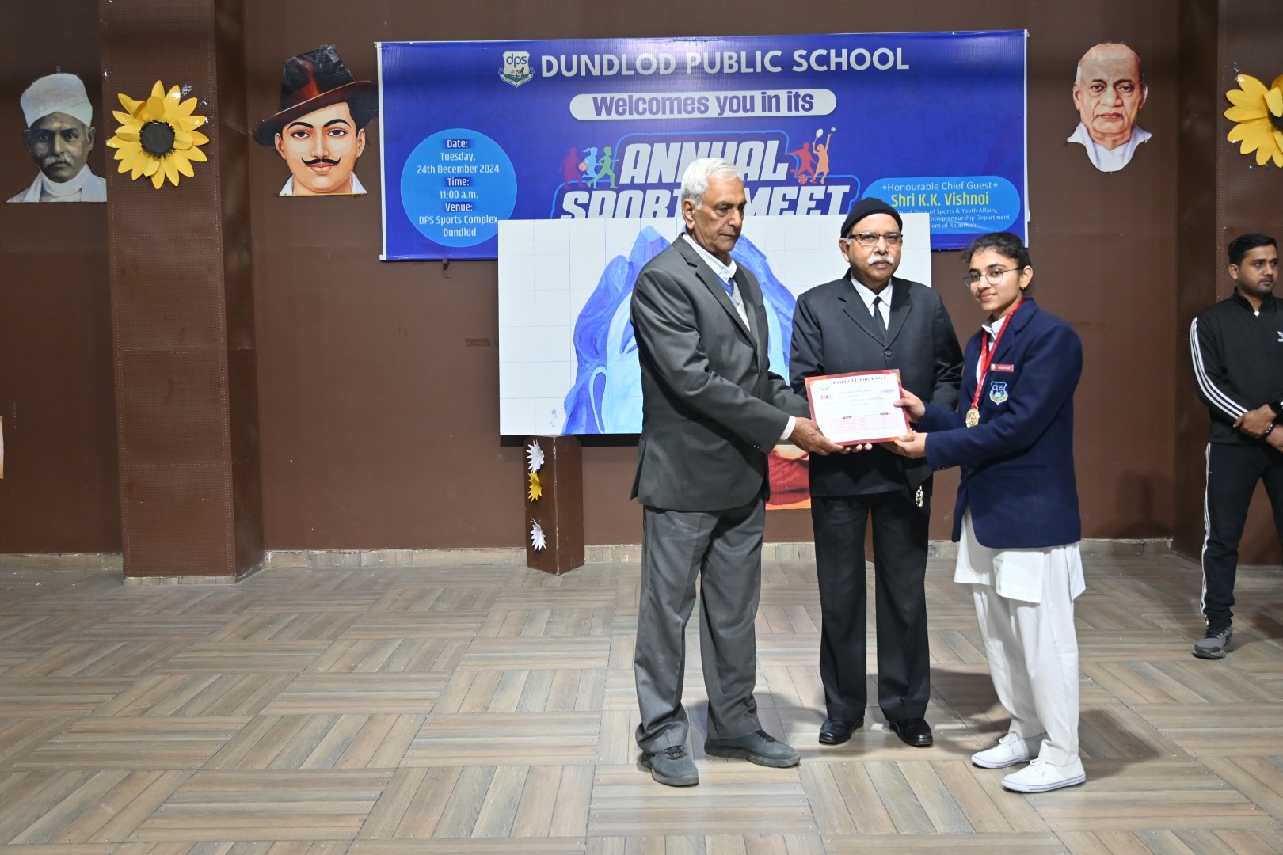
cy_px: 428
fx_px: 1336
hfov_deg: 51.3
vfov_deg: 35.5
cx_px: 642
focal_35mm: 38
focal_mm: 25
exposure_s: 1/125
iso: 450
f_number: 3.8
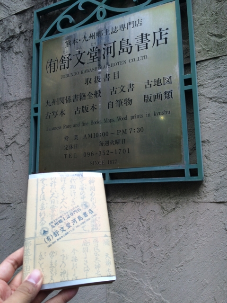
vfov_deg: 61.7
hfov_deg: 48.2
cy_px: 152
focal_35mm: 29
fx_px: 254
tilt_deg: +12.0
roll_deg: +1.4
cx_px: 114
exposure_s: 1/216
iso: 32
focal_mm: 4.15
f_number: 2.2
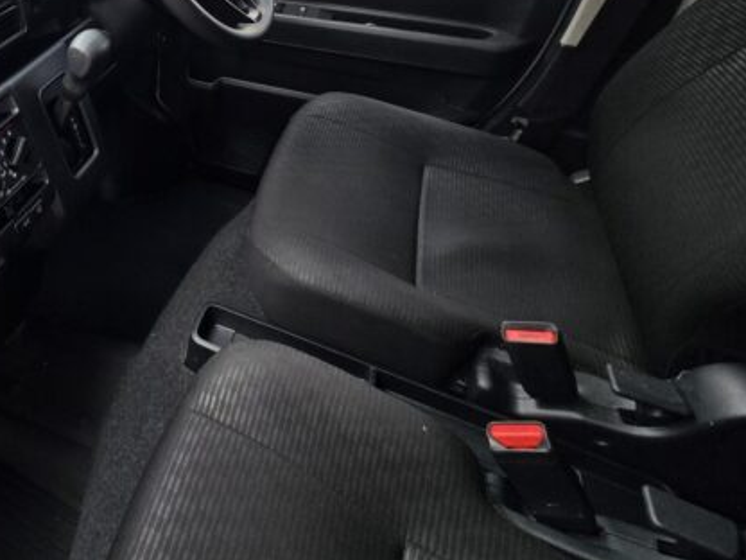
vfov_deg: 48.9
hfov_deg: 58.4
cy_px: 54
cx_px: 63
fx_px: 539
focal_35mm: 25
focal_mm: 2.2
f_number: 2.2
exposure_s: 1/100
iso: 64
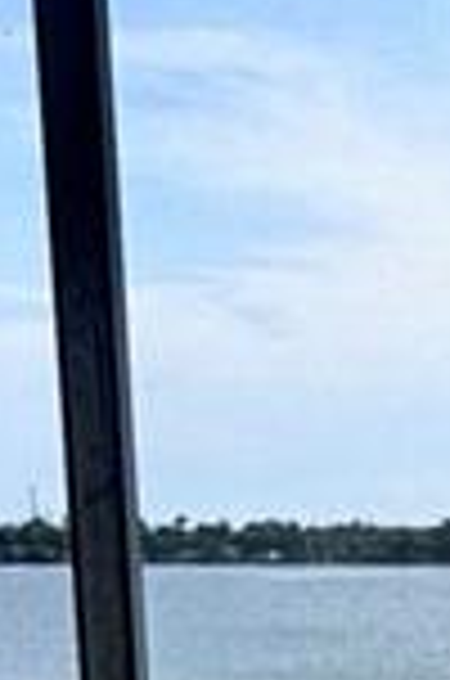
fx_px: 2185
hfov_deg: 11.1
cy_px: 1117
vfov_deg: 15.8
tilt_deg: -13.9
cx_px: 747
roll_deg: -0.3
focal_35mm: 116
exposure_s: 1/876
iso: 20
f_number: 2.2
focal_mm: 2.22
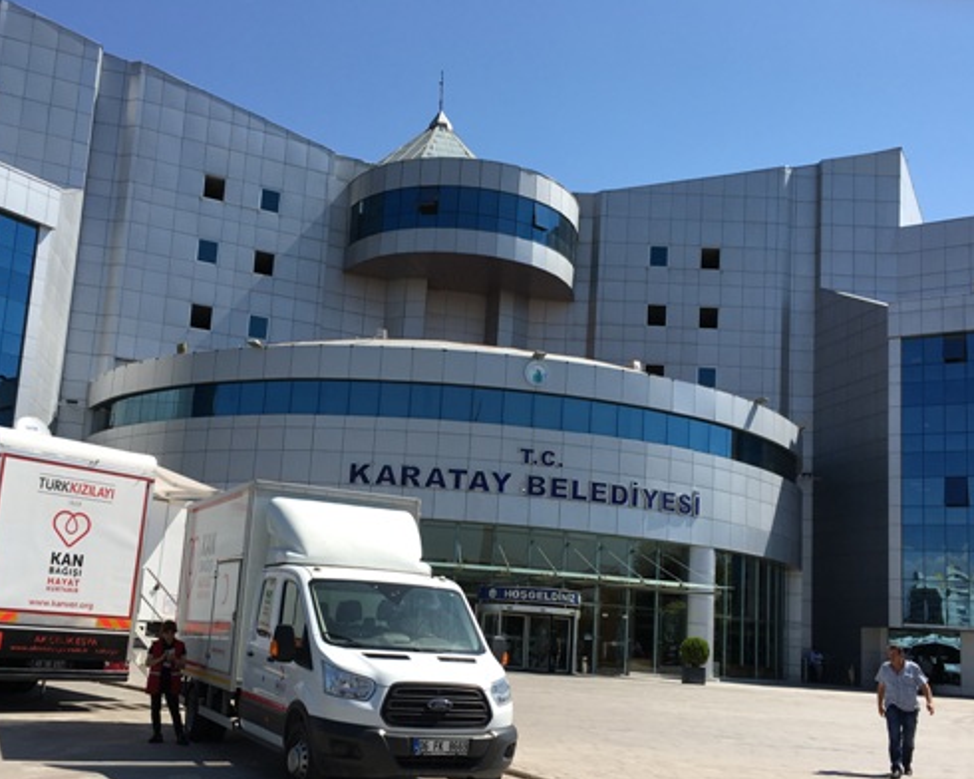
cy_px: 461
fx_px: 1067
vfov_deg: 40.0
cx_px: 453
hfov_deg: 49.0
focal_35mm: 37
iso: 25
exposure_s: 1/1538
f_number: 2.2
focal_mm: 4.15
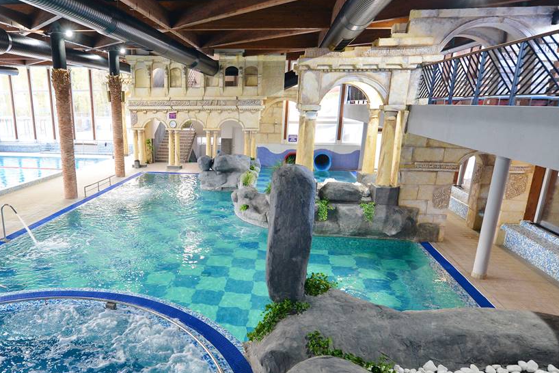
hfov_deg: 69.5
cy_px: 220
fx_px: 388
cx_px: 188
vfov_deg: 51.1
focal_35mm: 25
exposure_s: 1/40
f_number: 3.5
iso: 800
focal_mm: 15
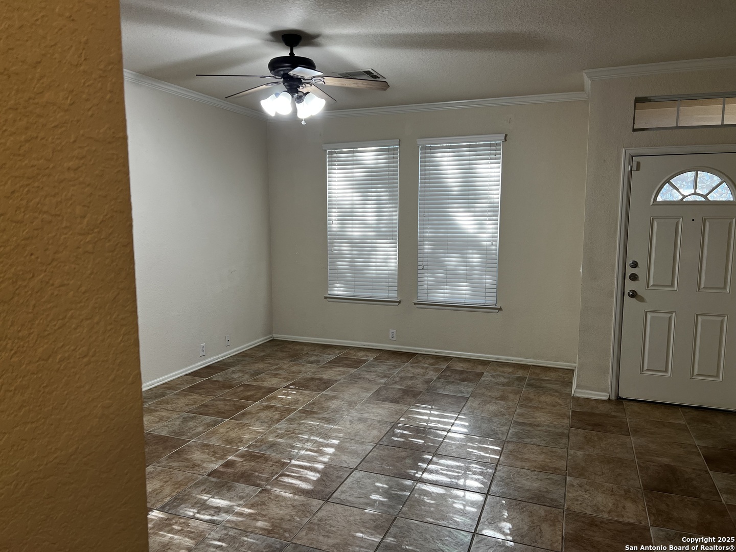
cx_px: 368
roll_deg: +0.4
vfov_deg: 53.1
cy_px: 276
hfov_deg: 67.3
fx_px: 553
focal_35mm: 26
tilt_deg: -6.5
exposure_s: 1/60
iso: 80
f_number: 1.5
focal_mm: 5.7
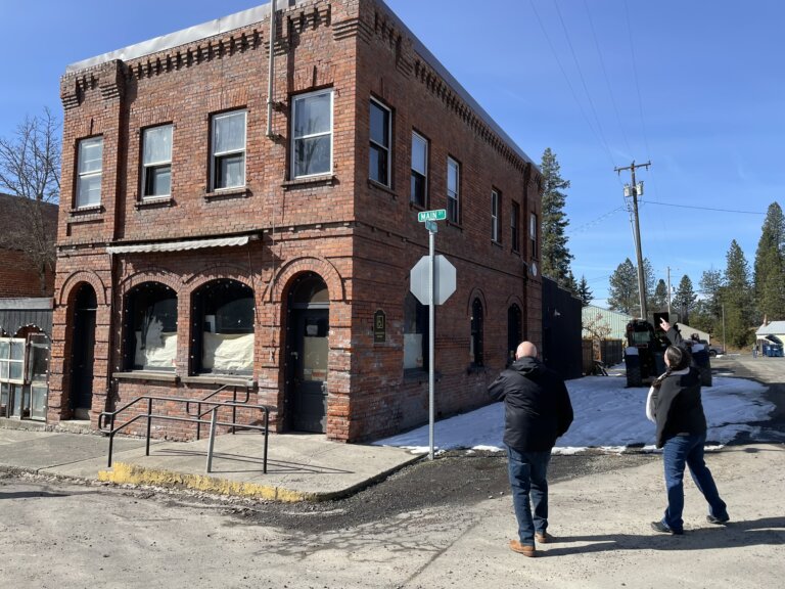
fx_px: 590
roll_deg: -1.6
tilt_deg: +4.6
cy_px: 294
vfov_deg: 53.1
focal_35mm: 26
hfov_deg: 67.3
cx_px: 392
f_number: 1.6
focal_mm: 4.2
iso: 32
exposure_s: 1/2257
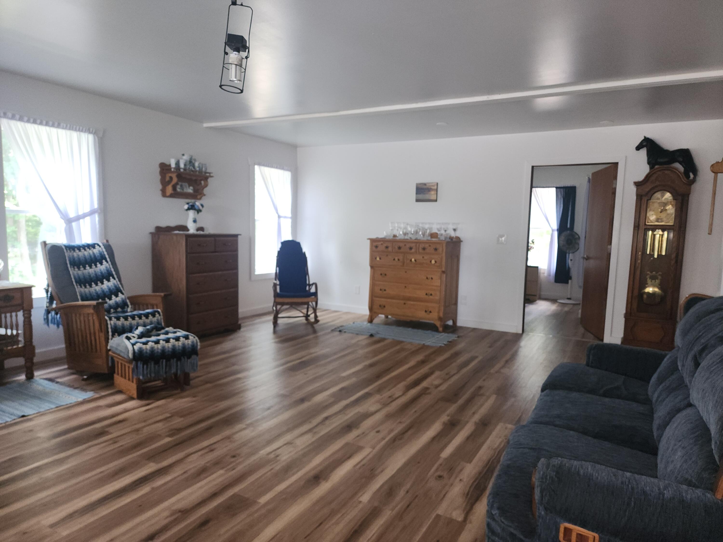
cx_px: 362
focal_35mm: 23
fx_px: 480
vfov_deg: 58.9
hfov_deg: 73.9
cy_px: 271
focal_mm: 6.4
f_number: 1.8
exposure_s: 1/24
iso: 160
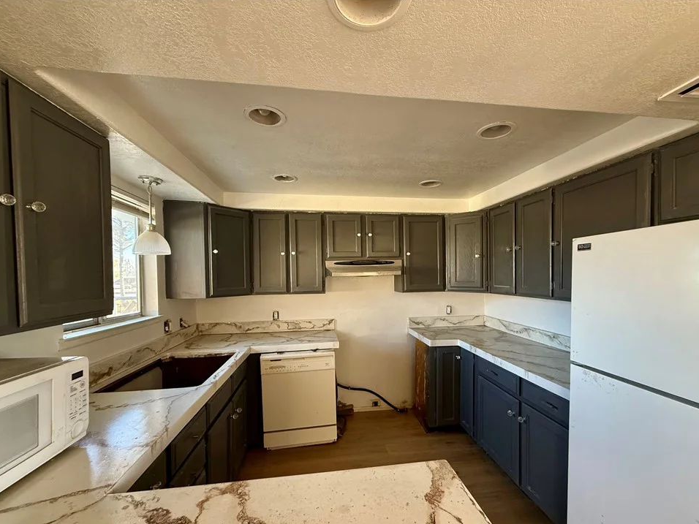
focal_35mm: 15
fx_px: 303
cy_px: 279
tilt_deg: +0.2
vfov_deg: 81.6
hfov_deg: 98.1
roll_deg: +1.3
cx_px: 360
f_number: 2.2
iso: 320
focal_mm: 2.22
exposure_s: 1/99
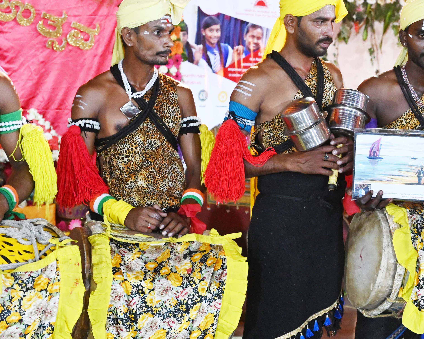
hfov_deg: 25.0
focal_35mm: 75
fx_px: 941
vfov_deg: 20.3
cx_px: 340
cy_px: 231
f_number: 4
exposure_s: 1/60
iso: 4500
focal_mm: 40
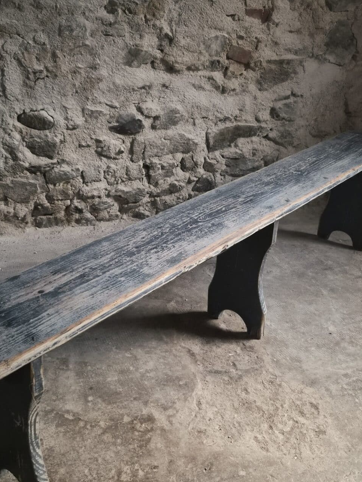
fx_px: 516
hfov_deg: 38.6
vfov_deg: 50.1
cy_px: 223
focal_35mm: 37
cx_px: 154
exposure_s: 1/100
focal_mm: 5.4
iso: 2000
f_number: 1.8
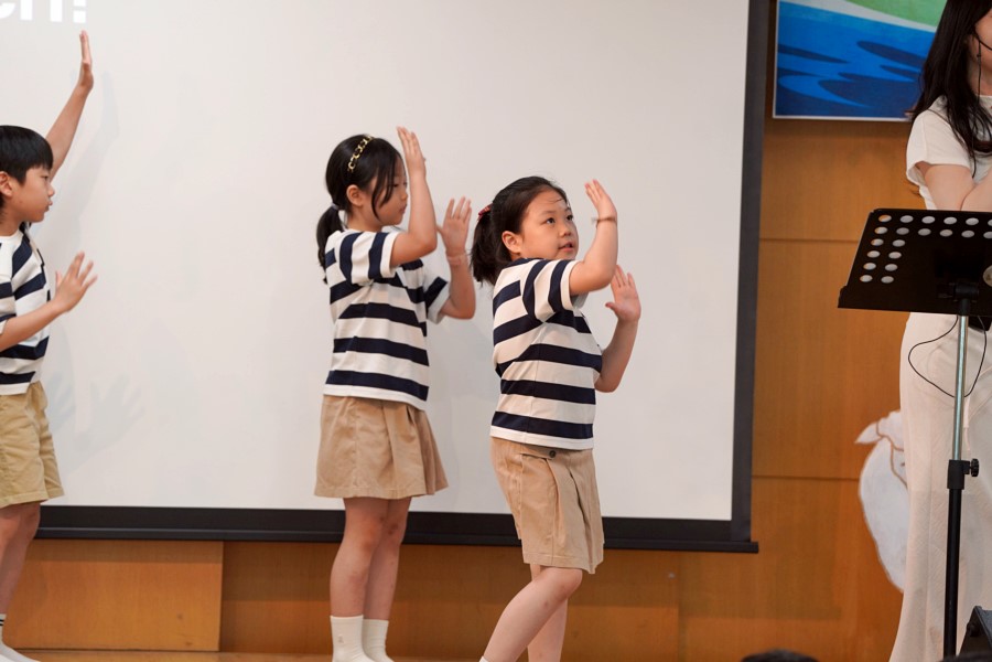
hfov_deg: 10.3
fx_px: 5511
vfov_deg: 6.9
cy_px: 331
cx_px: 496
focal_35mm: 200
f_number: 4
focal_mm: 200
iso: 1000
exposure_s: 1/250
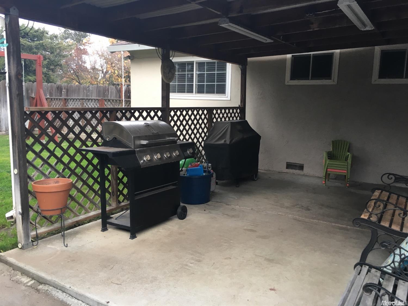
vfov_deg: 48.2
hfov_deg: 61.7
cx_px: 204
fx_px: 342
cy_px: 153
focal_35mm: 29
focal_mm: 4.15
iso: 32
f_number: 2.2
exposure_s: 1/30
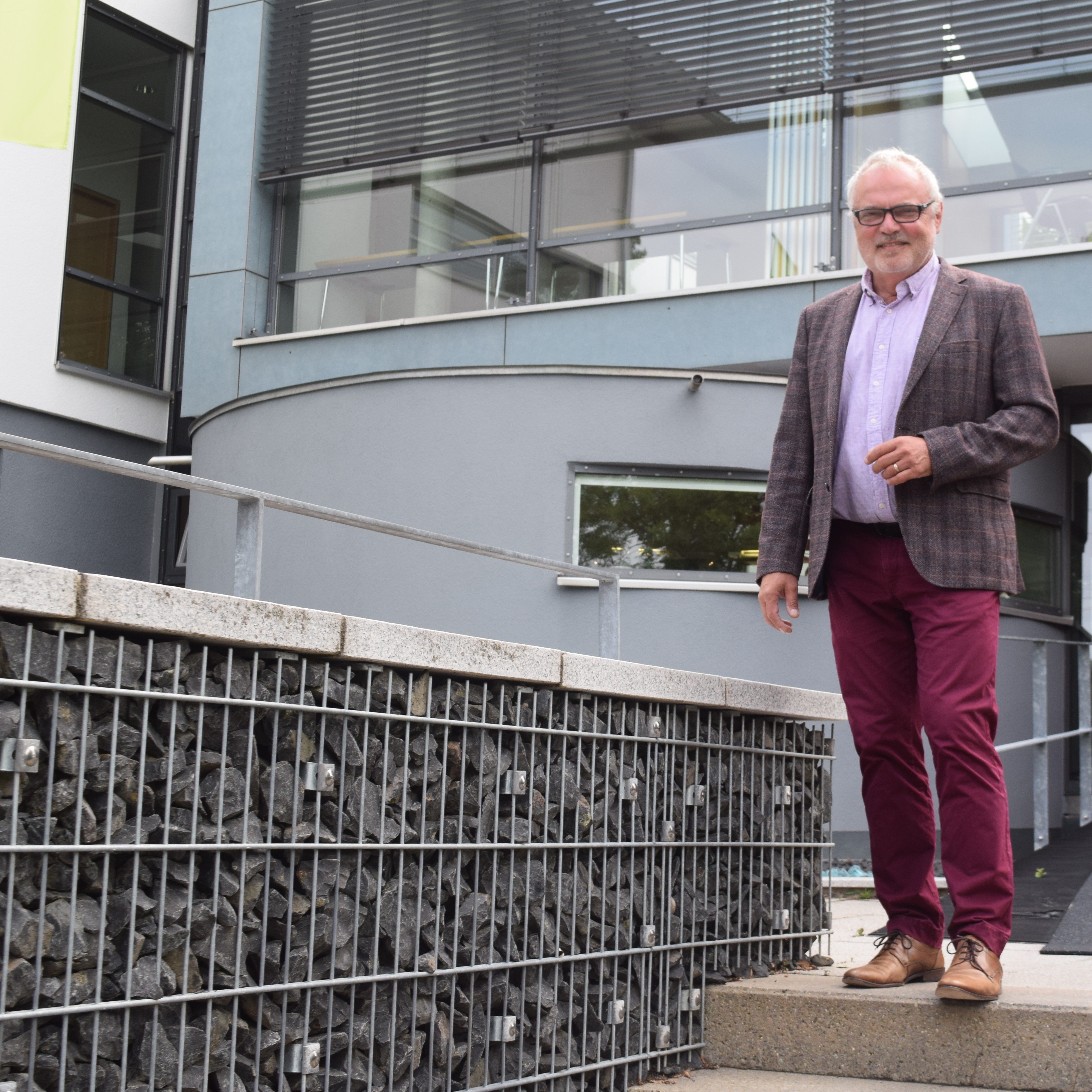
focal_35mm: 56
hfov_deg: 30.4
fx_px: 1986
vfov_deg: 30.7
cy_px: 545
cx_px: 776
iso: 400
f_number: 7.1
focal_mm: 29
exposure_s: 1/200
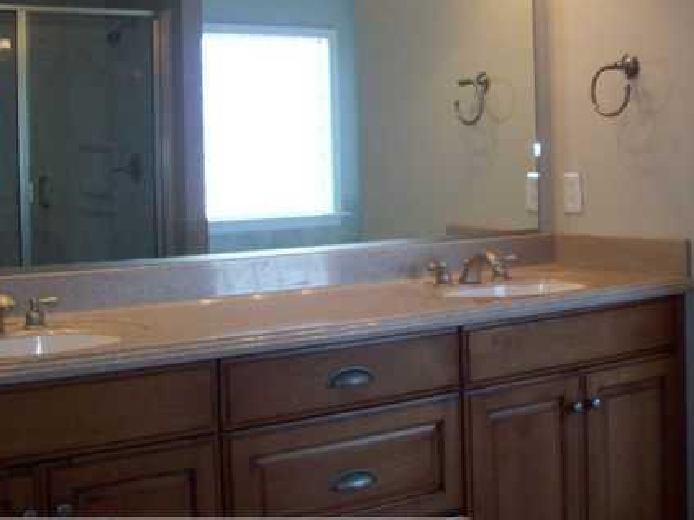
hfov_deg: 34.3
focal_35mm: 56
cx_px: 407
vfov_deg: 25.9
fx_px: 1122
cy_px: 153
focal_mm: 6.2
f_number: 2.8
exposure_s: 1/73.9
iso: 160
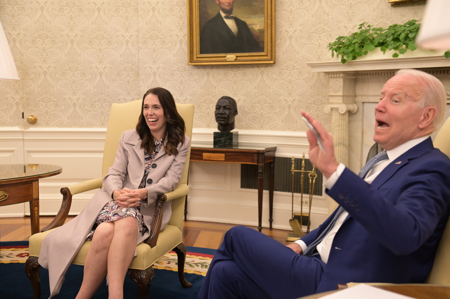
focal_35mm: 44
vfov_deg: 30.5
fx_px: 550
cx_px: 225
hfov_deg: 44.5
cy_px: 150
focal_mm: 44
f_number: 3.5
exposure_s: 1/200
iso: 1600
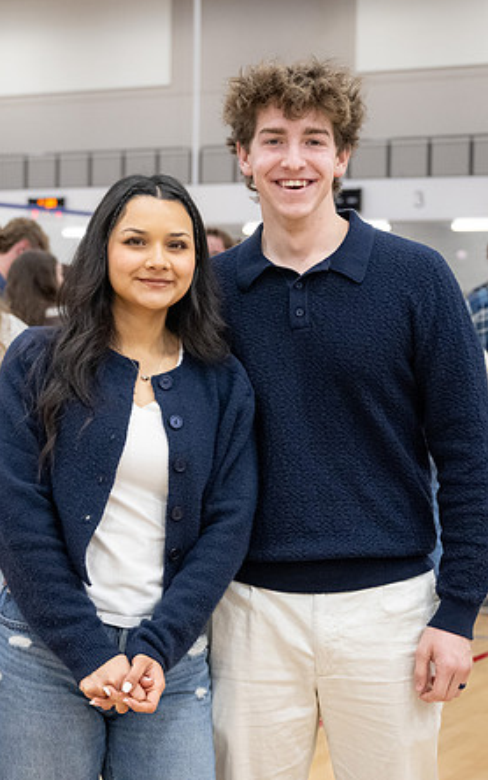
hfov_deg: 16.3
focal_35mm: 80
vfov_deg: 25.8
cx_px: 223
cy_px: 338
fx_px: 1703
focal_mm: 46
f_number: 4
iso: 3200
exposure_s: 1/125
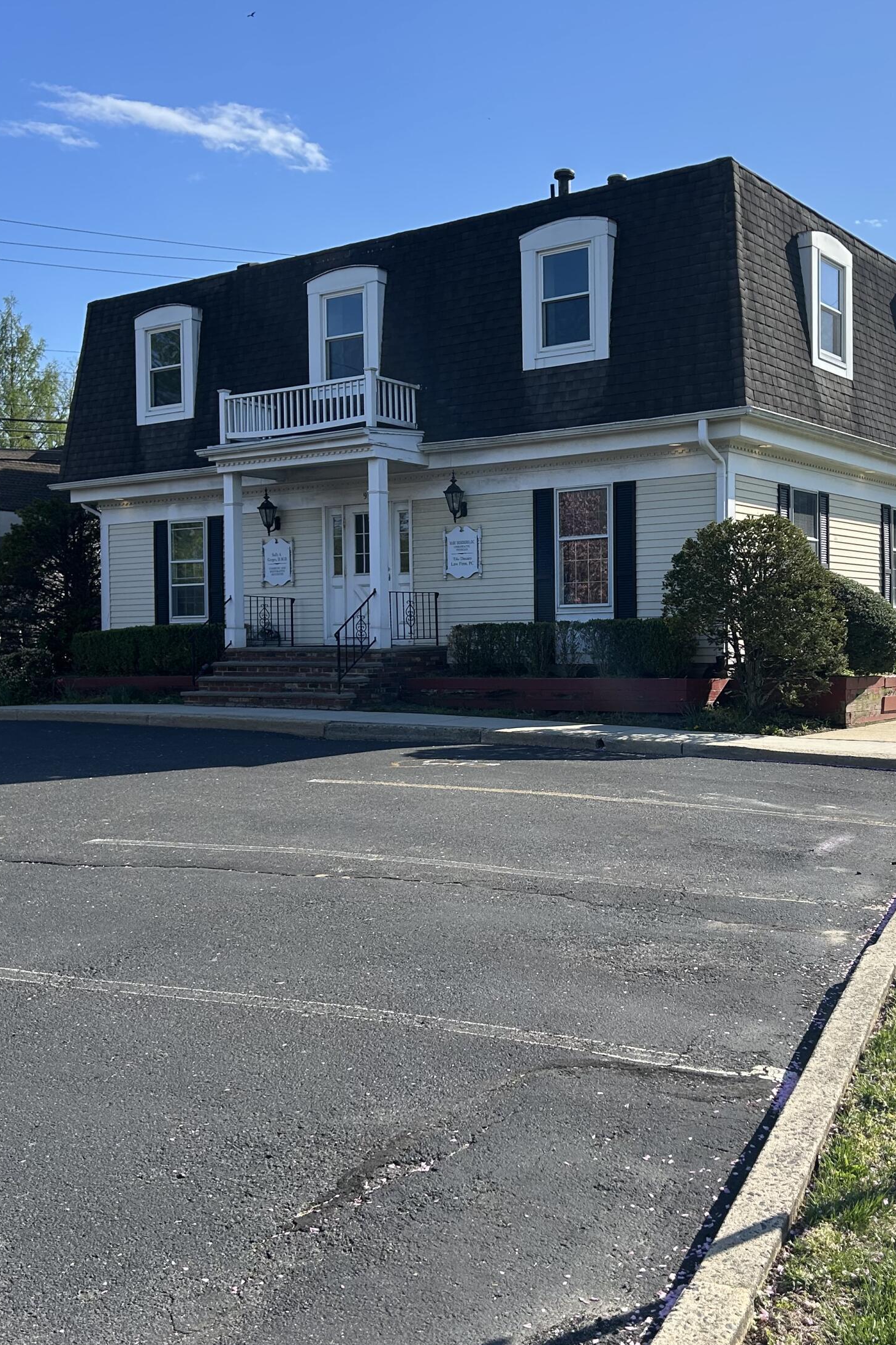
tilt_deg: -1.2
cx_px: 578
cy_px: 660
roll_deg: +0.5
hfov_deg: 35.7
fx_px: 1381
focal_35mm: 37
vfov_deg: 51.9
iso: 50
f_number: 1.5
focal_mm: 5.7
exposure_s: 1/2915
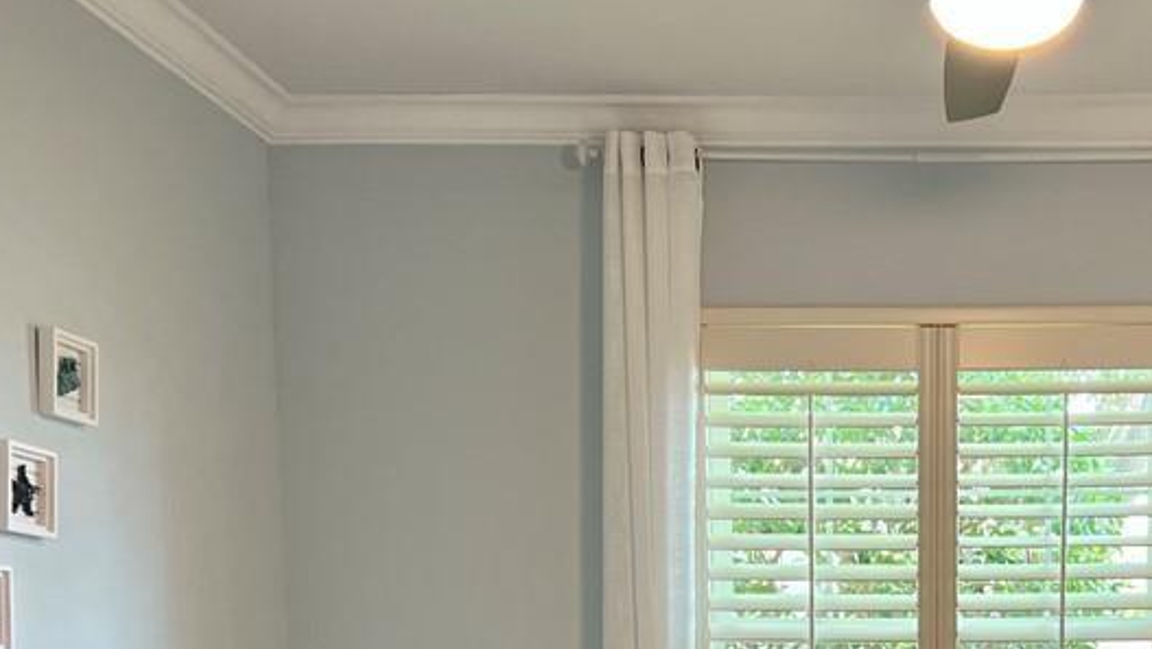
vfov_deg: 20.4
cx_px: 920
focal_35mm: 55
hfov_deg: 36.6
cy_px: 795
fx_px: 1681
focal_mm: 5.7
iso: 125
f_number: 1.5
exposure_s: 1/63
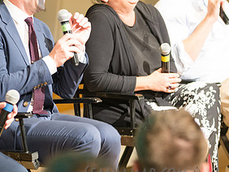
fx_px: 1569
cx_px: 145
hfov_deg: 8.3
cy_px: 37
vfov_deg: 6.3
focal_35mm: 237
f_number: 4
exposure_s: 1/60
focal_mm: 120
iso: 2500
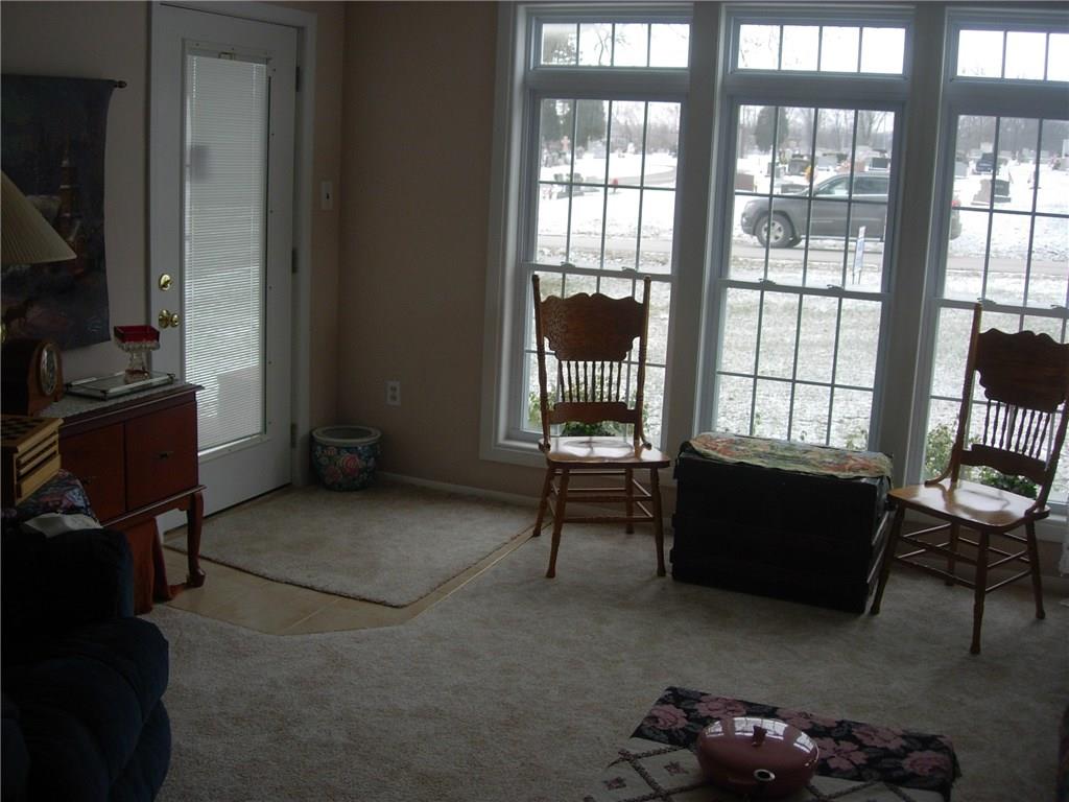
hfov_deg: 49.0
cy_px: 401
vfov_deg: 37.7
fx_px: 1174
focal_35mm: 38
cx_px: 534
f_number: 2.8
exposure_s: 1/87.9
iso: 79
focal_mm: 7.8
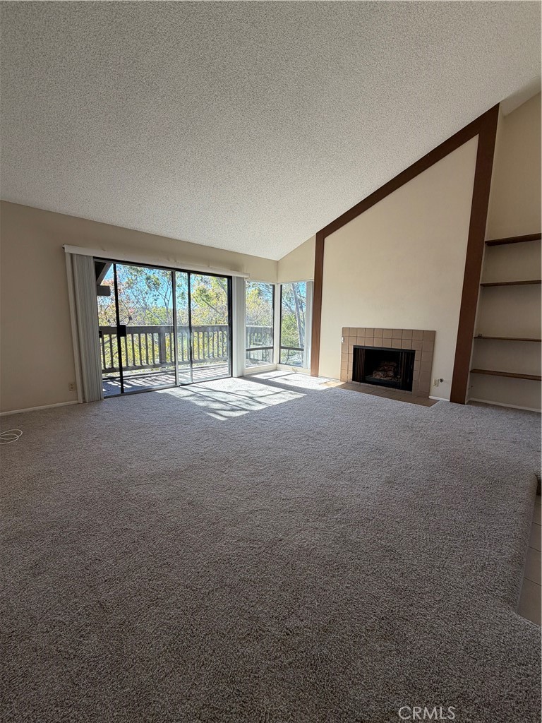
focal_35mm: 14
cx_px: 271
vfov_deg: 102.1
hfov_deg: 85.7
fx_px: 292
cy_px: 362
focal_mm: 2.22
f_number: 2.2
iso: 50
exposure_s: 1/149
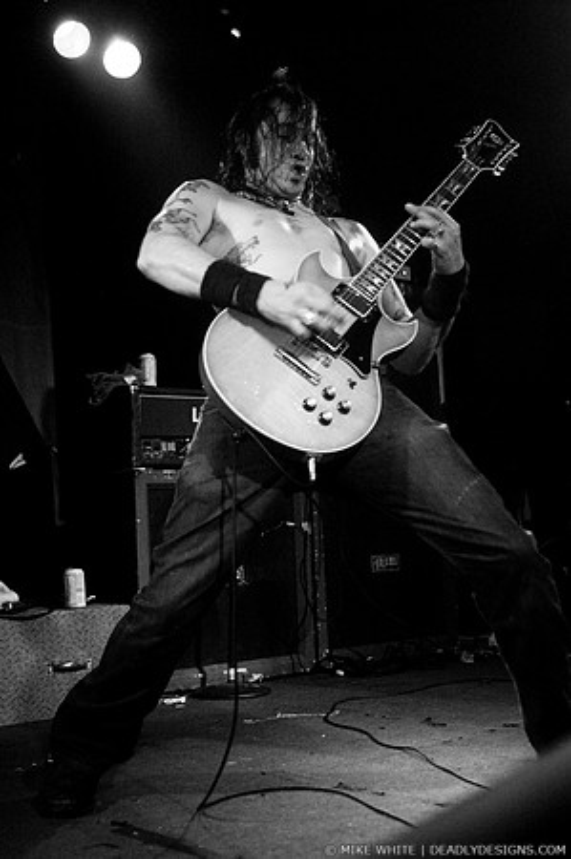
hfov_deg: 25.7
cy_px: 430
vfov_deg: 37.9
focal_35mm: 52
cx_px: 286
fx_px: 1252
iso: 800
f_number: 2.8
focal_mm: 35
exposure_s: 1/125
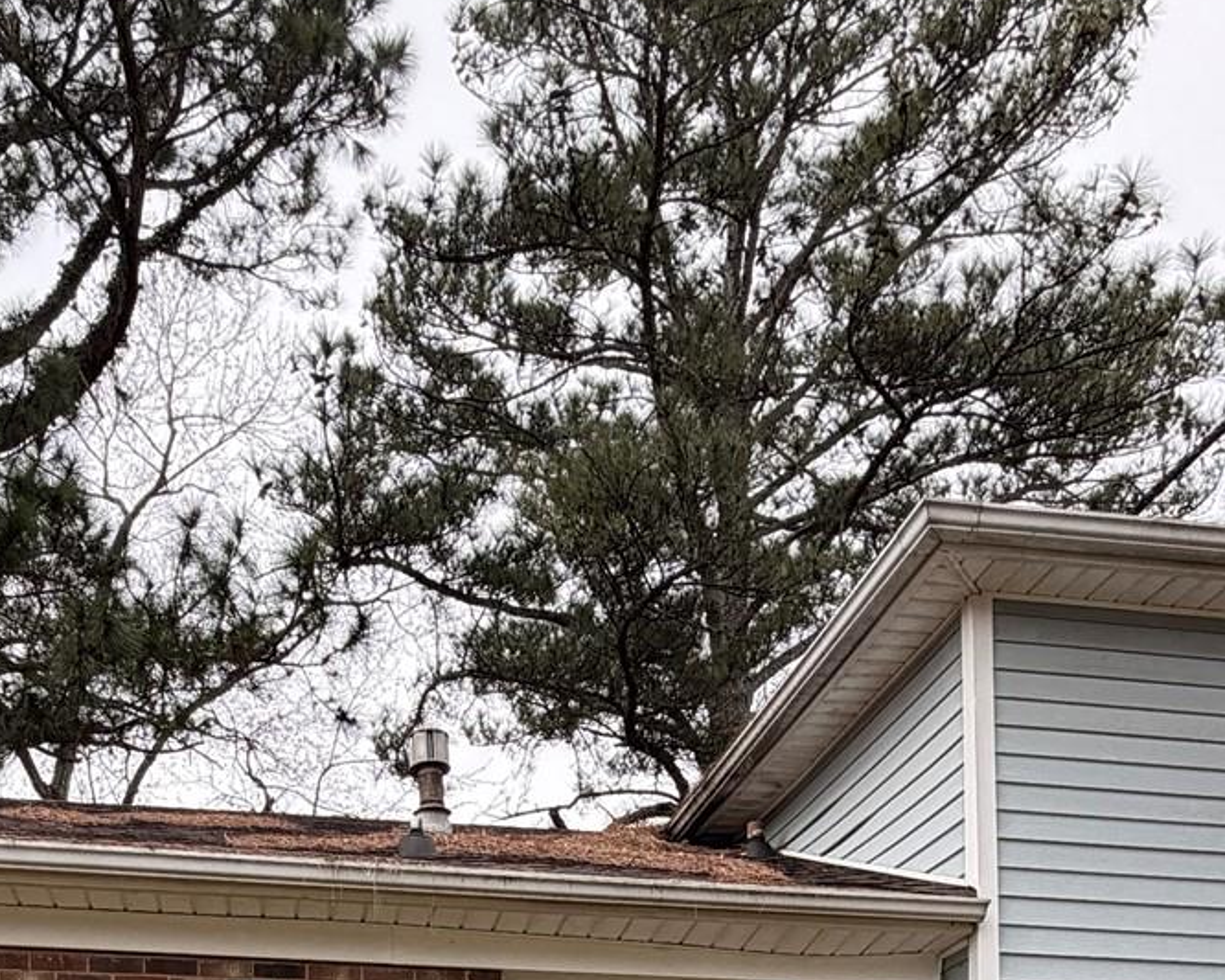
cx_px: 491
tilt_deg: +2.3
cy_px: 1326
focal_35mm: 42
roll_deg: +0.1
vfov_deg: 28.3
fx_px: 1523
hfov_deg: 43.6
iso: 40
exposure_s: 1/502
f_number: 2.2
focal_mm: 2.22
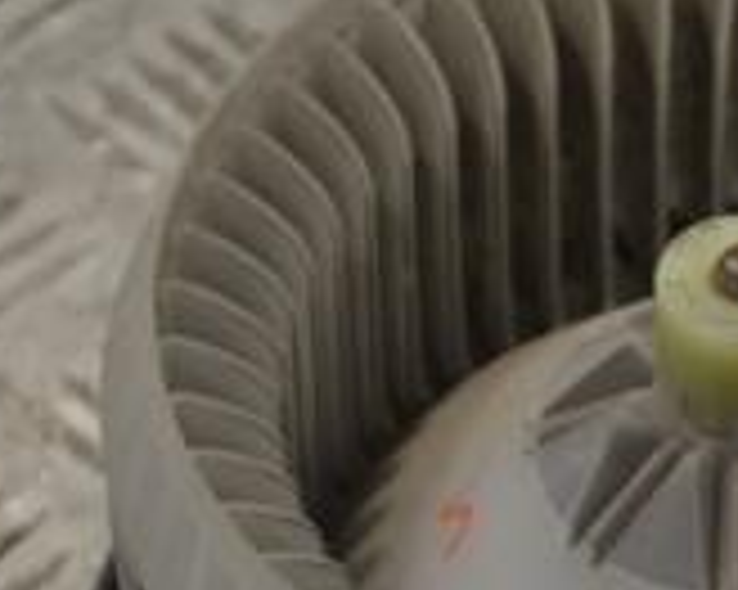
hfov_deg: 7.8
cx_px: 562
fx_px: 5392
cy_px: 635
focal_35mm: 247
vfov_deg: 6.2
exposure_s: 1/125
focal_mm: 48
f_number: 5.6
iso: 400
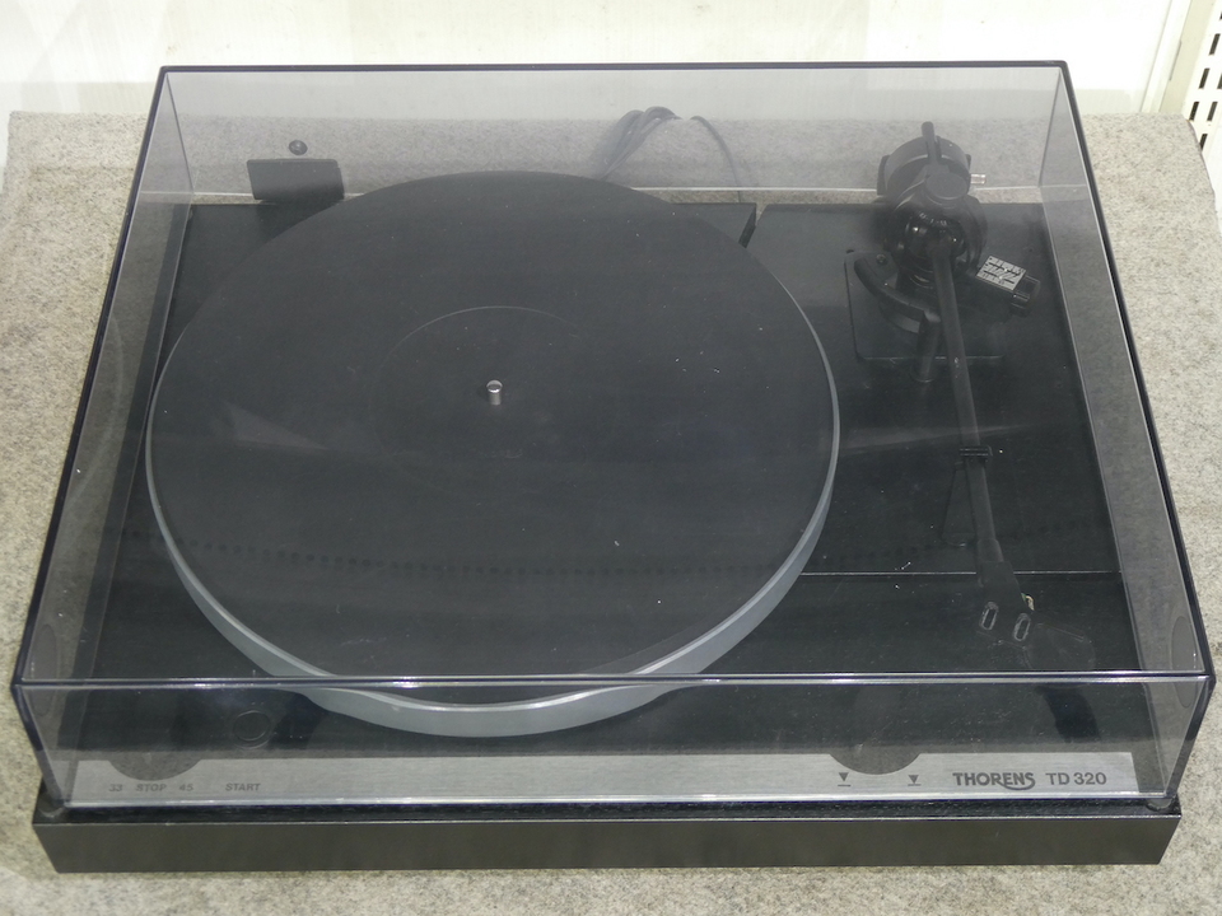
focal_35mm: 50
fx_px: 1765
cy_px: 458
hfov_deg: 38.2
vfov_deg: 29.1
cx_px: 611
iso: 200
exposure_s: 1/5
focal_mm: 9
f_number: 4.1
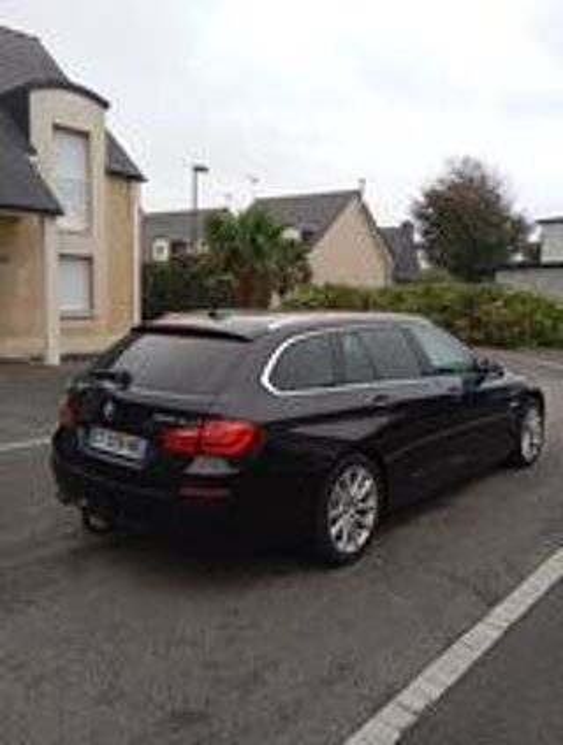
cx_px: 282
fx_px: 605
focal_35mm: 28
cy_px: 372
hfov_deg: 49.9
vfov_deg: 63.3
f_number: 1.8
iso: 123
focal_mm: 4.27
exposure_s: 1/50
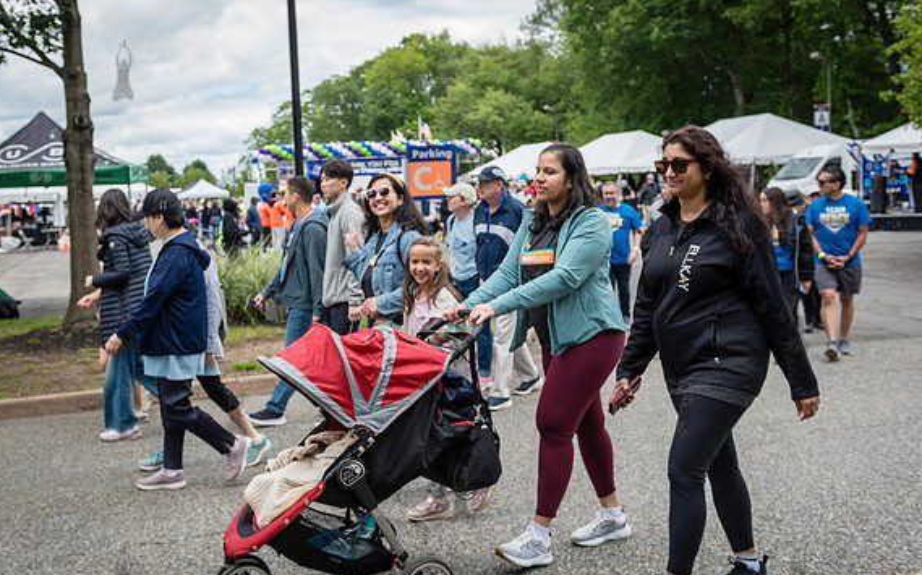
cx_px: 376
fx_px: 1030
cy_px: 271
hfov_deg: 48.0
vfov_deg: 31.2
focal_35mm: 41
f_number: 4
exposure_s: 1/1000
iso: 400
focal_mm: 31
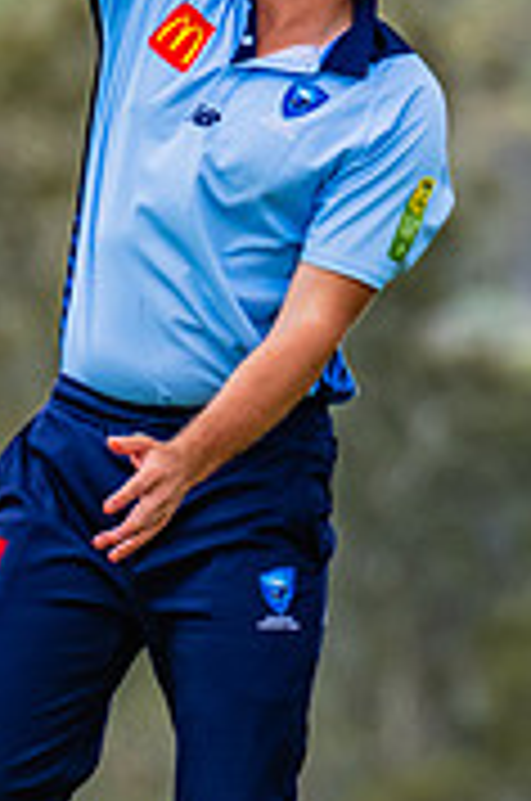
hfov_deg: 0.5
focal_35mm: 2622
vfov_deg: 0.8
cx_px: 341
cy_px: 549
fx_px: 58234
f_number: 11
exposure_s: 1/1250
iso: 800
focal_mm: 600
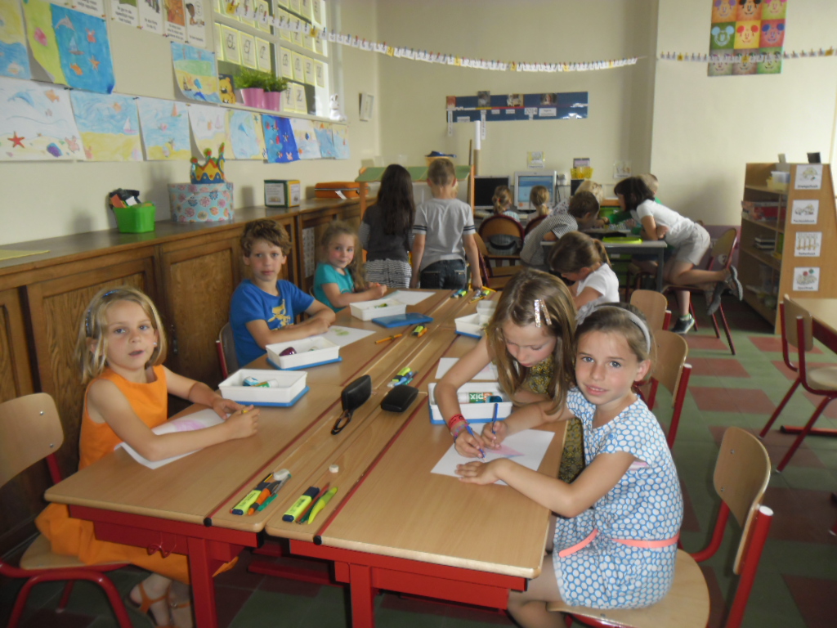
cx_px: 418
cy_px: 314
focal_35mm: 27
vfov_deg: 51.4
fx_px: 653
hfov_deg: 65.3
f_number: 3.5
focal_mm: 4.9
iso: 100
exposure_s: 1/45
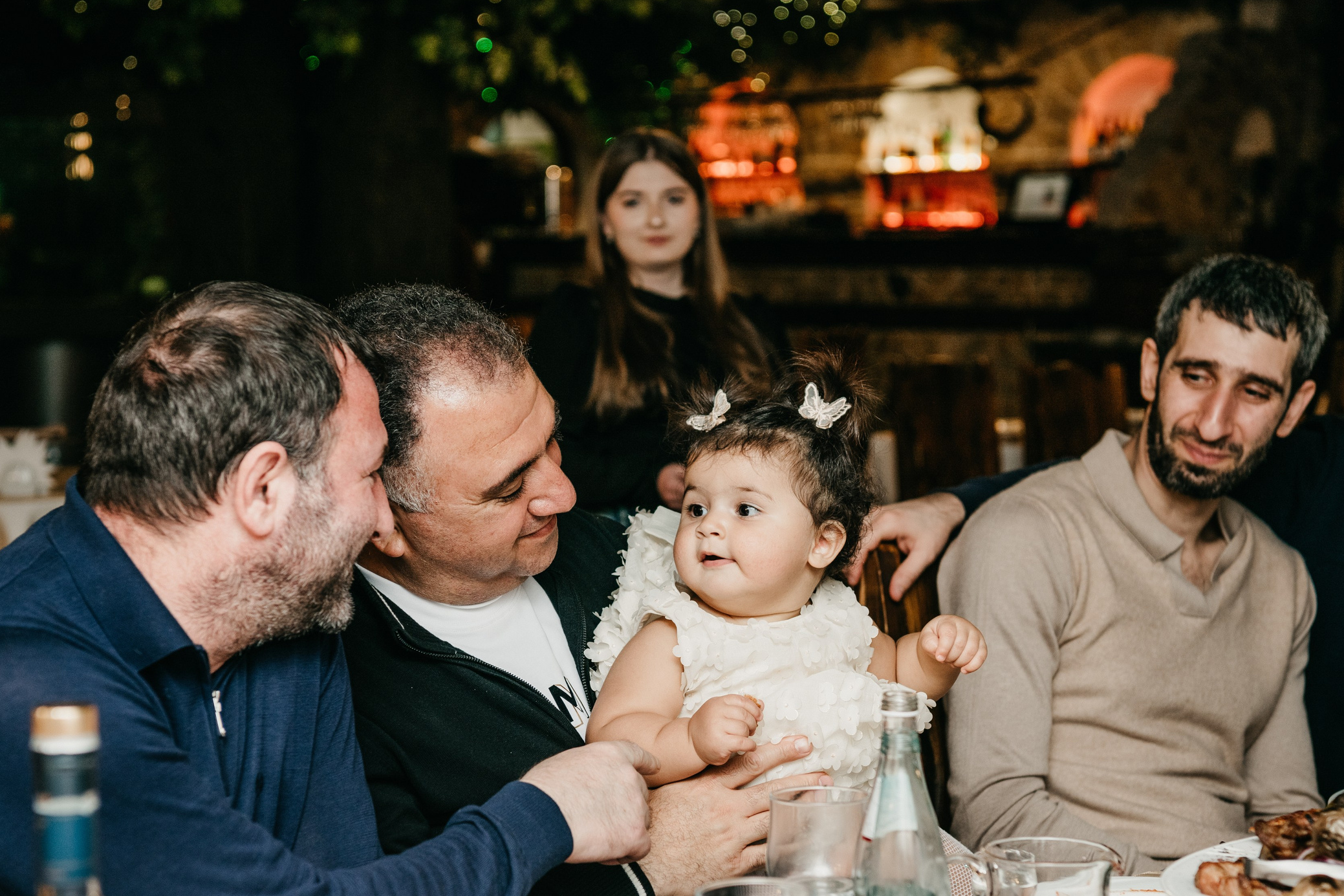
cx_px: 652
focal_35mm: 69
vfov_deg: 19.7
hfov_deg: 29.2
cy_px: 524
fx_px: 2576
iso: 160
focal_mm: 56
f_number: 4
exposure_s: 1/160
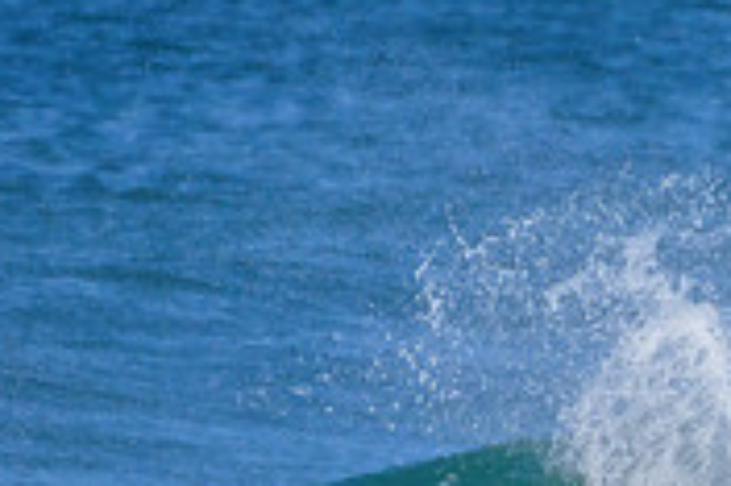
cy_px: 613
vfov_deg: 0.4
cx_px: 976
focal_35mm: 3296
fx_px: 66863
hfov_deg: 0.6
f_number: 11
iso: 1400
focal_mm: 1000
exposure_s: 1/3200
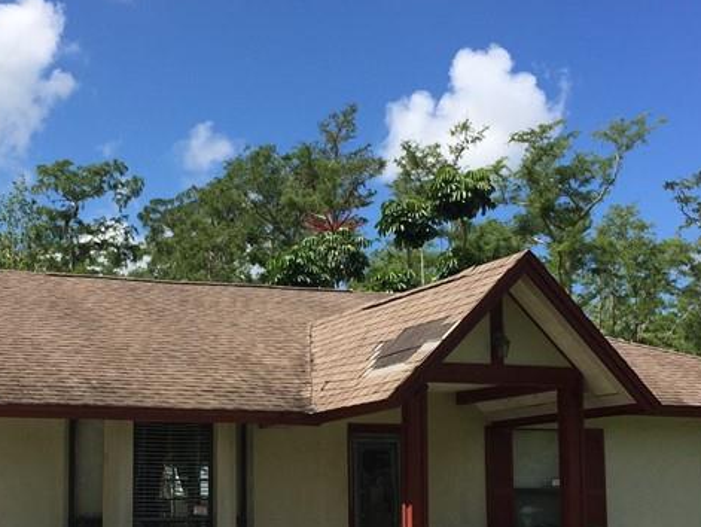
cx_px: 246
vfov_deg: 23.1
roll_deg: -1.4
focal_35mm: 63
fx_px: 1277
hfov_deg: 30.5
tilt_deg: +7.0
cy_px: 393
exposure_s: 1/1980
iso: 32
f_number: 2.2
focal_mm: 4.15
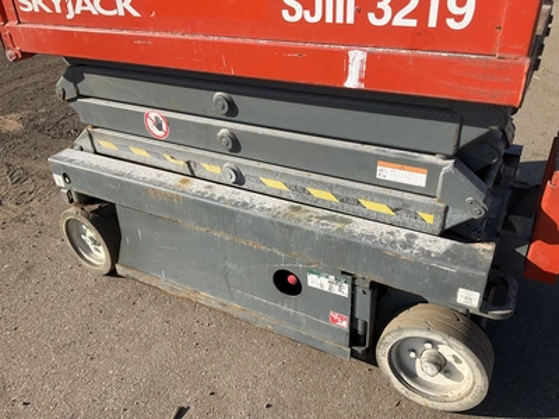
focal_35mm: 29
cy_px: 210
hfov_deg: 61.7
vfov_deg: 48.2
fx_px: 468
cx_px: 280
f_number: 1.8
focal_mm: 3
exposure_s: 1/1626
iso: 25
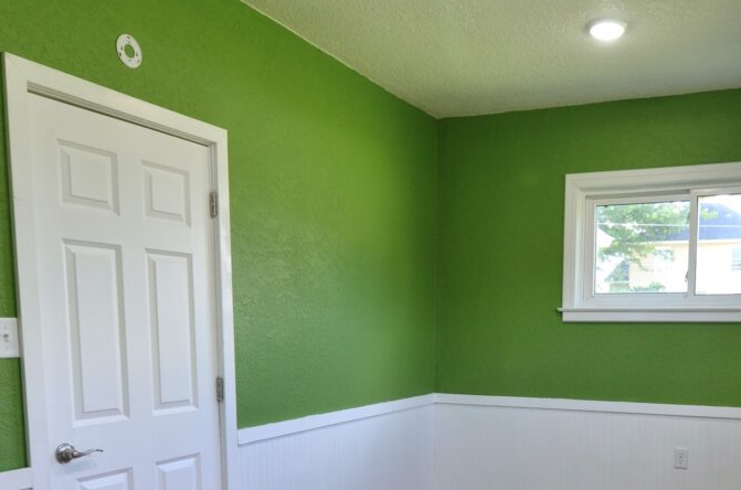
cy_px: 409
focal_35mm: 35
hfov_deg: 52.9
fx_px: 717
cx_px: 531
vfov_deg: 36.2
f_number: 4
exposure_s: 1/60
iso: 400
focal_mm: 13
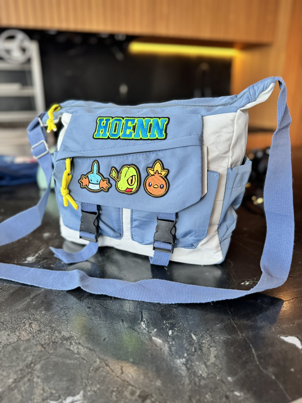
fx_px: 279
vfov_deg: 71.6
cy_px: 202
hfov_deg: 56.8
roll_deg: +0.7
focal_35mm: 24
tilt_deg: -19.8
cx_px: 151
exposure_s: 1/120
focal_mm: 6.76
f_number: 1.78
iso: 160
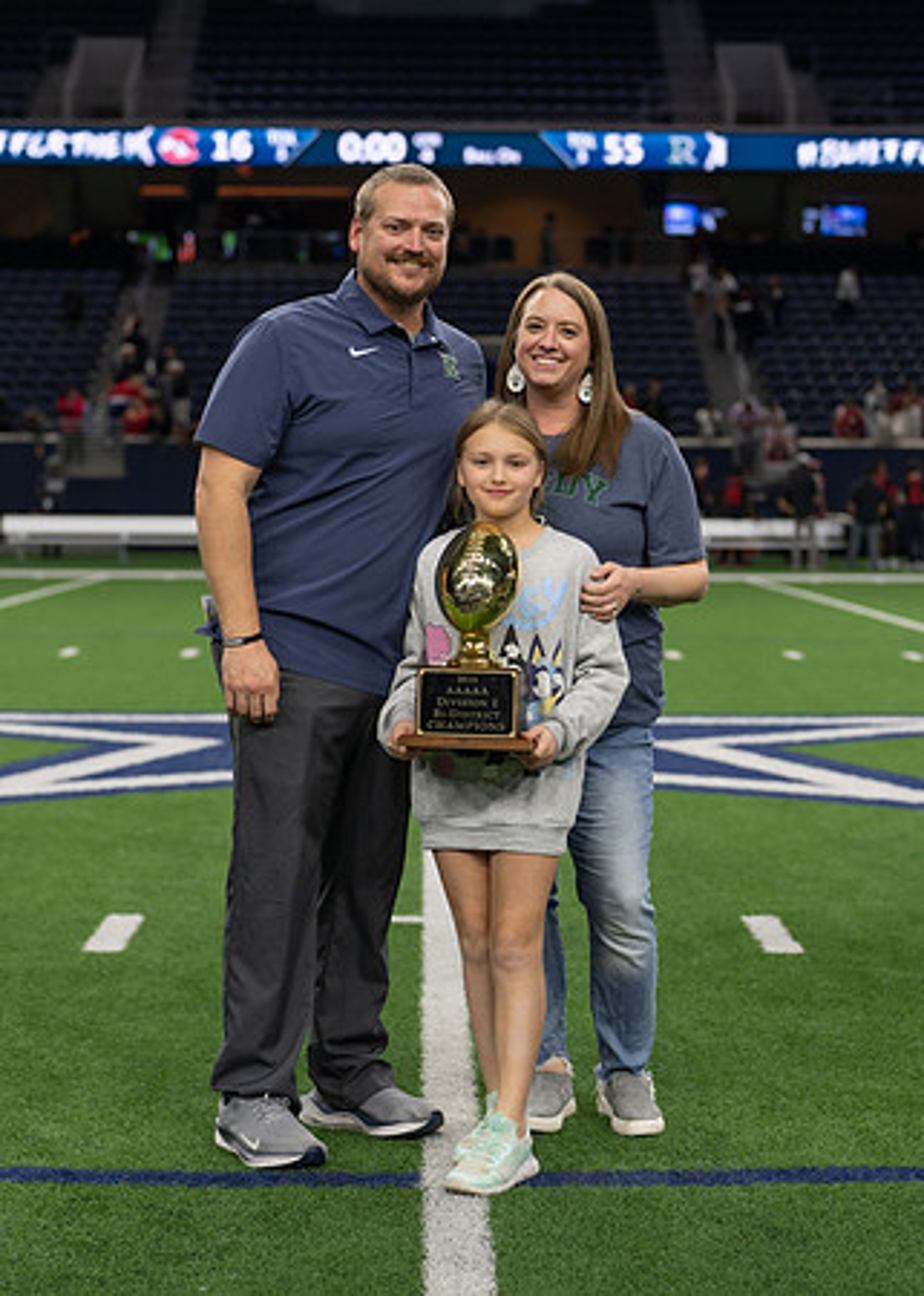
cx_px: 462
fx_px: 2697
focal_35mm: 73
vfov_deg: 27.0
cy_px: 648
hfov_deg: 19.4
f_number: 2.2
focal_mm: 50
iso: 320
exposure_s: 1/320
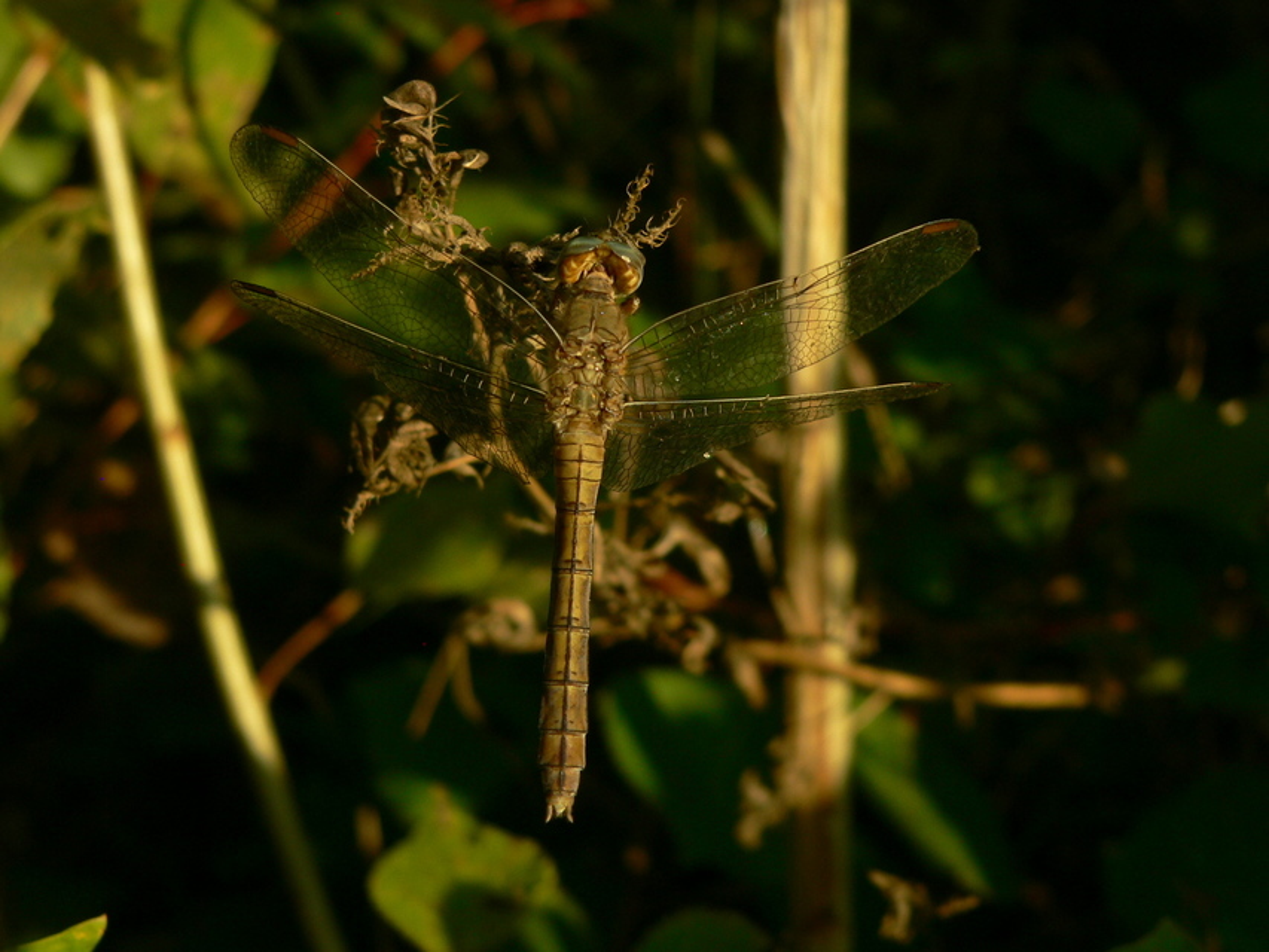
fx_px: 2200
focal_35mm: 60
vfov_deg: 24.4
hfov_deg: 32.2
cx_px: 634
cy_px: 476
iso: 80
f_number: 4
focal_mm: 9.9
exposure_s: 1/500
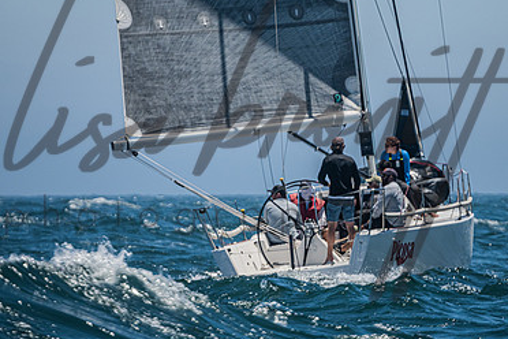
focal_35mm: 644
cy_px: 113
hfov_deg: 3.2
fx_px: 9087
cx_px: 309
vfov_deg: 2.1
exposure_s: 1/3200
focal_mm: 400
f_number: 5.6
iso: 400
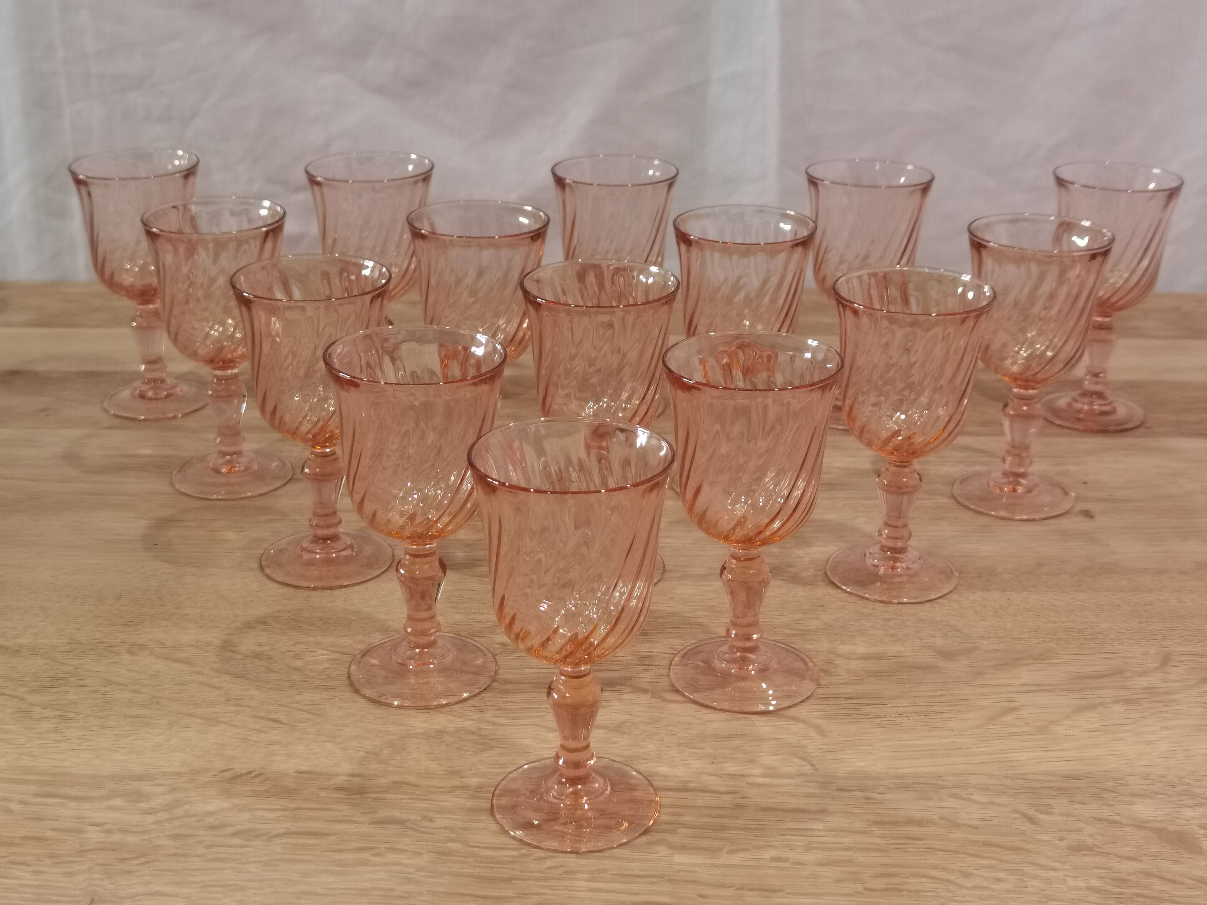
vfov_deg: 29.7
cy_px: 452
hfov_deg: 38.9
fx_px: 1709
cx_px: 604
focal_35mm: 49
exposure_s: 1/100
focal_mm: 6.71
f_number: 1.9
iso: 160
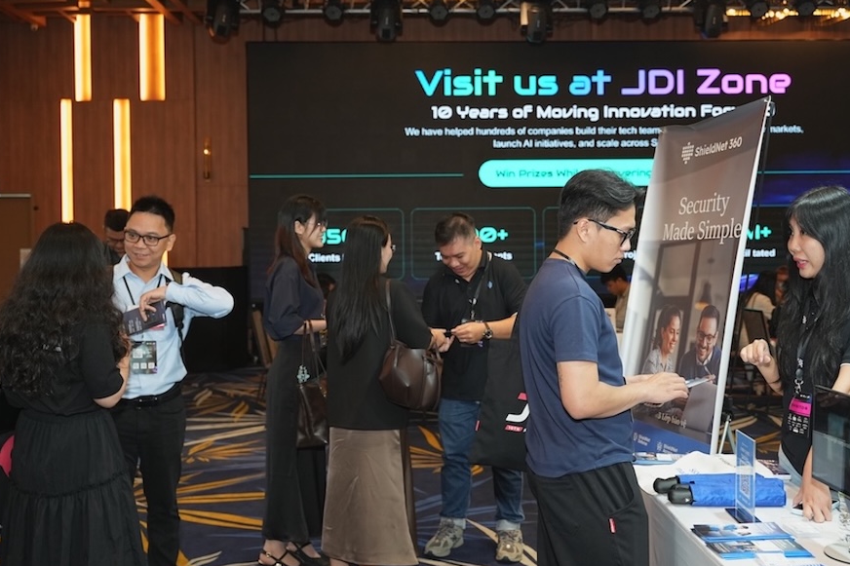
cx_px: 449
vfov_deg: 33.9
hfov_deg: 49.2
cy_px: 263
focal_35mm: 39
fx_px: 929
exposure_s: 1/160
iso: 2000
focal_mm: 34.3
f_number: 4
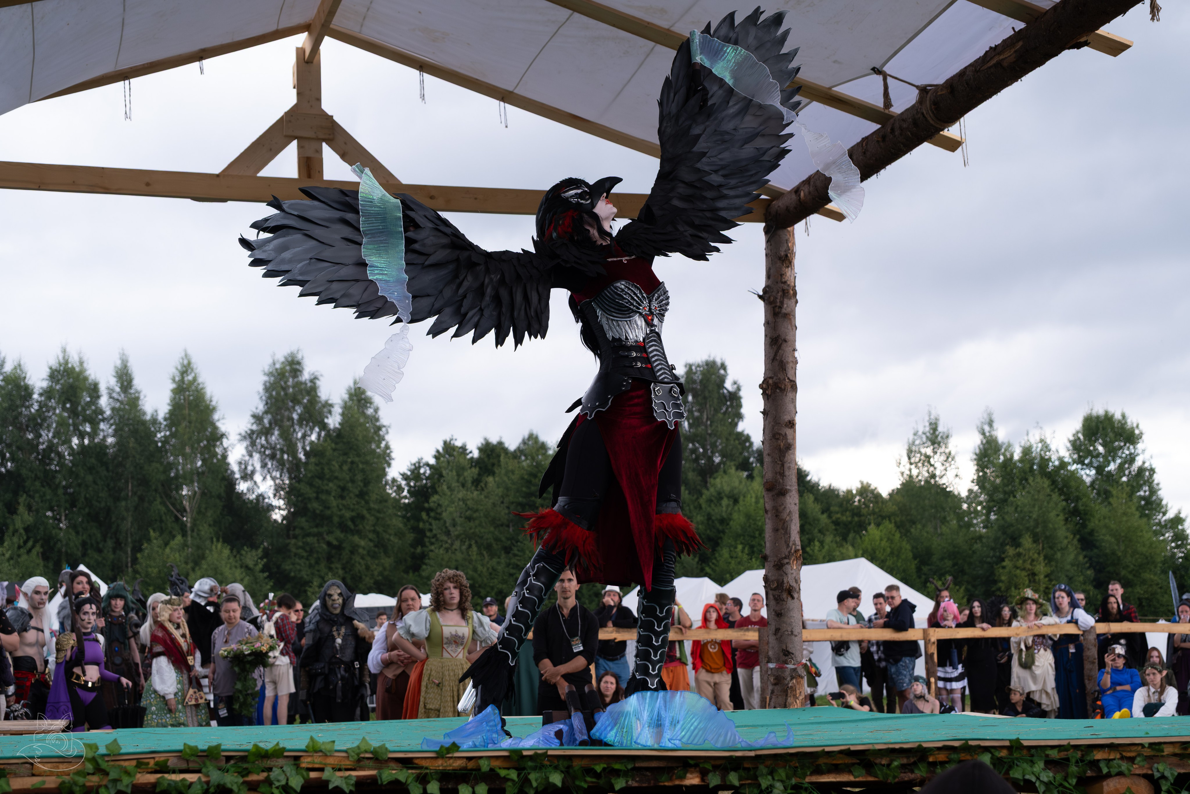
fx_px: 1686
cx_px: 595
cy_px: 397
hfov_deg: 38.9
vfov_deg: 26.5
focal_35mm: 51
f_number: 3.6
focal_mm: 34.2
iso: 800
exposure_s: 1/1000
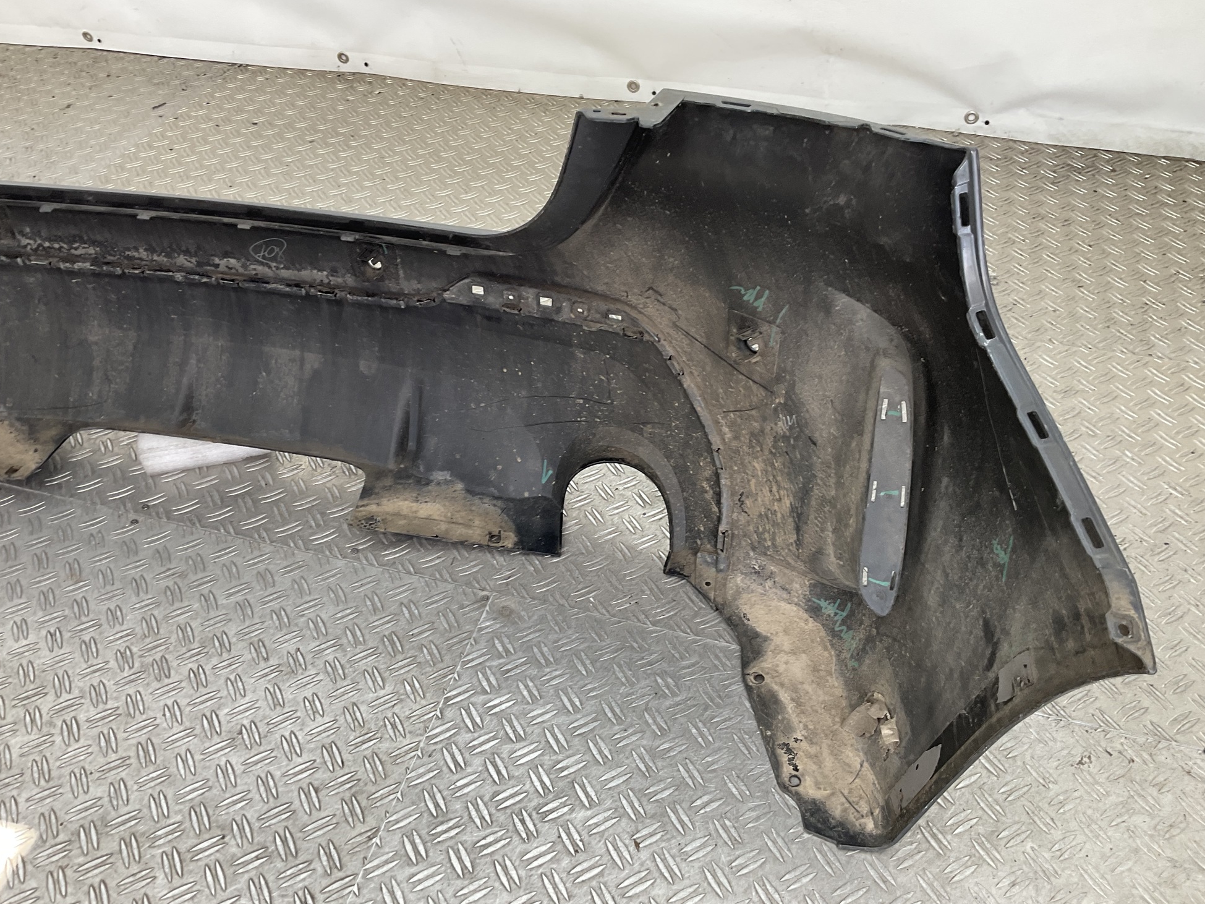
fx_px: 1044
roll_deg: +2.4
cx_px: 584
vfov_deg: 46.8
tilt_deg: -43.9
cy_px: 456
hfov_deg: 59.9
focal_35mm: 30
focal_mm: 3
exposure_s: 1/120
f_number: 1.8
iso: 40
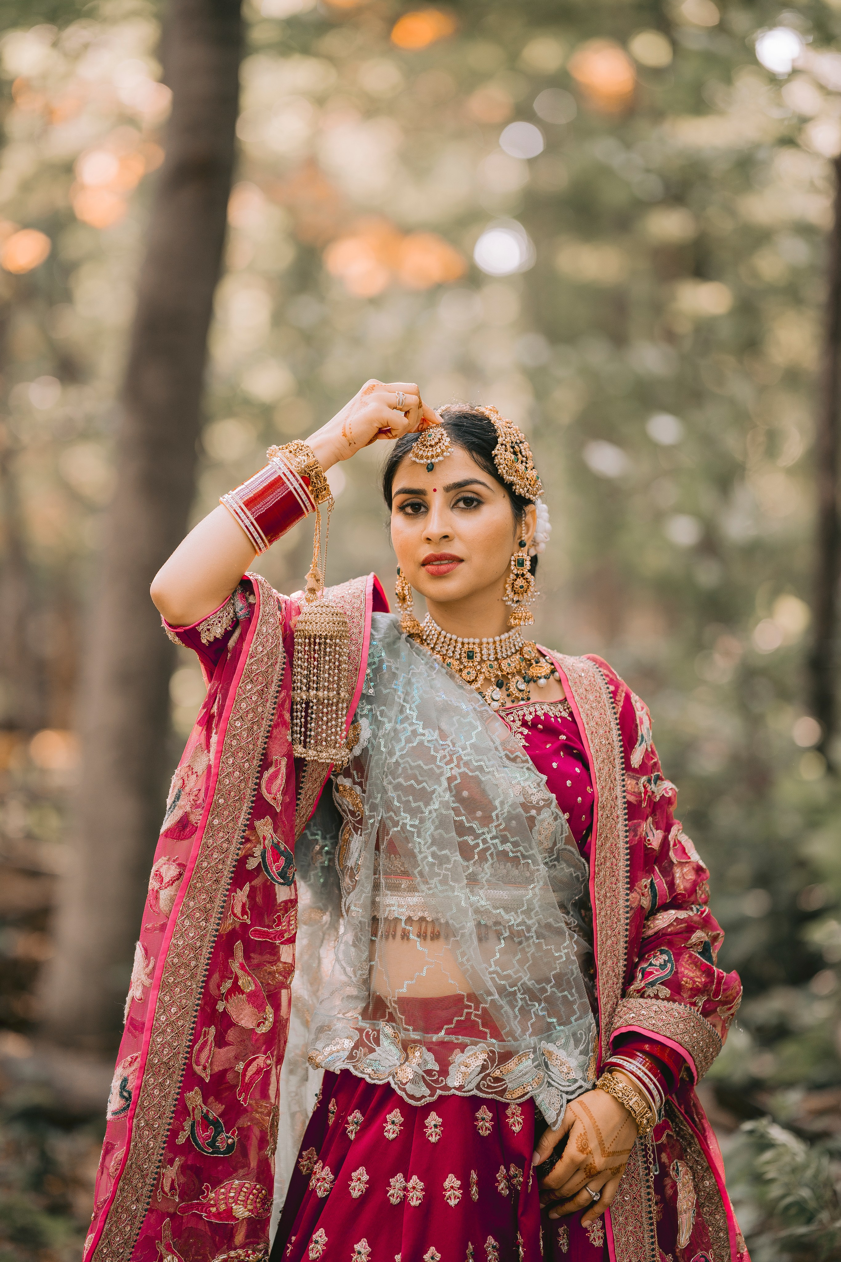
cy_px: 631
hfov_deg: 16.1
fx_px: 2978
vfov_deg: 23.9
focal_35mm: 85
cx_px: 420
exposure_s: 1/200
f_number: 1.6
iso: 250
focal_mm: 85
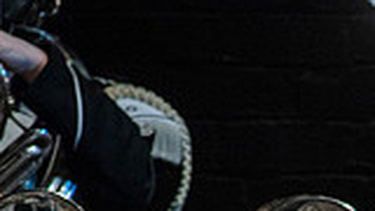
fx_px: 22701
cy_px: 389
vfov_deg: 0.5
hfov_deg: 0.9
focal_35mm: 2283
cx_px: 436
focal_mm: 600
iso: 5000
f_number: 5.6
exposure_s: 1/400
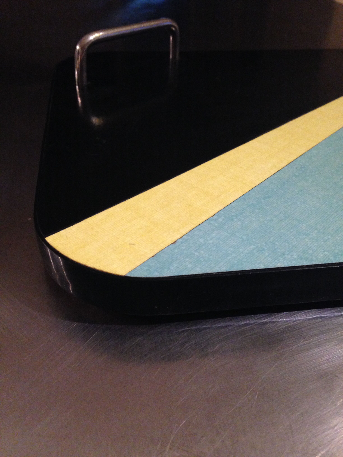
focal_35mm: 33
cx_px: 172
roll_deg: -1.6
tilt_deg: -36.0
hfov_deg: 42.9
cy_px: 228
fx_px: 436
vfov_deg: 55.4
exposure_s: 1/17
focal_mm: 4.12
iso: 320
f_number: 2.4
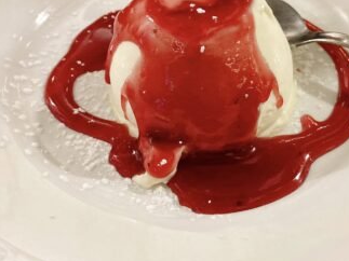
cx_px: 201
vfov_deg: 28.0
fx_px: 524
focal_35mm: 52
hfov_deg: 36.8
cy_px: 121
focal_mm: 3.99
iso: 320
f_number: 1.8
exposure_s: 1/33
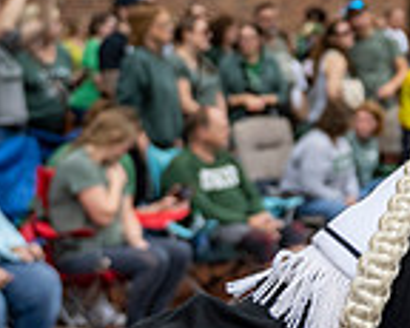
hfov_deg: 17.9
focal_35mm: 91
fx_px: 1103
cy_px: 4
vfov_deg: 16.5
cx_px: 680
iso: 640
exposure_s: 1/1600
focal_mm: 24
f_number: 4
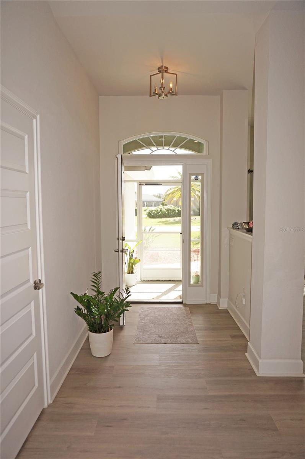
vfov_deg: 73.8
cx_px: 152
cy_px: 230
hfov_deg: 53.0
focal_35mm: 24
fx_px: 306
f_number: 4
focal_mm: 16
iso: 100
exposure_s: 1/160
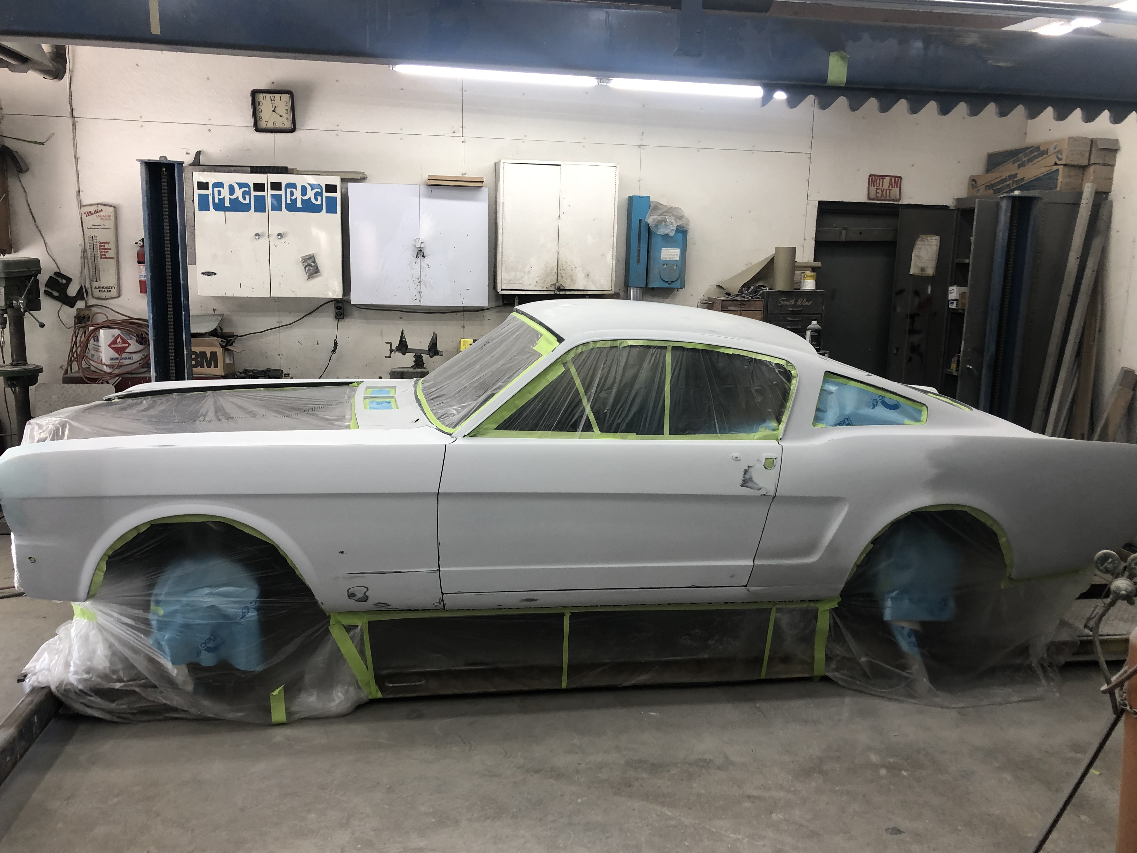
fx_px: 953
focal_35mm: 29
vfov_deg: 48.2
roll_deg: -2.3
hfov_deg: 61.7
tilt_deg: -13.8
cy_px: 439
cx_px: 569
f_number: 1.8
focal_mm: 3.99
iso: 25
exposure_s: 1/40
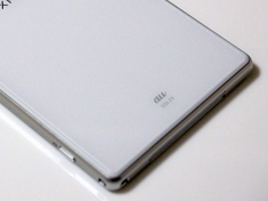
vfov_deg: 10.3
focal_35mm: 143
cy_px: 29
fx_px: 1107
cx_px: 50
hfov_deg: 13.7
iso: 1600
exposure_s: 1/60
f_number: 5.6
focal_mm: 40
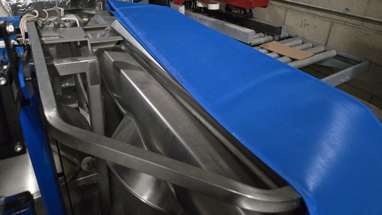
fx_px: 263
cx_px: 194
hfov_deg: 71.9
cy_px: 72
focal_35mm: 26
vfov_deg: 43.8
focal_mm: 5.4
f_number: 1.8
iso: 1600
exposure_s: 1/30
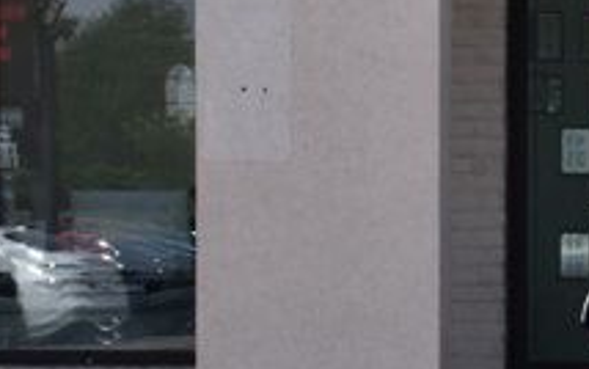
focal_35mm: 226
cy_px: 344
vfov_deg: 5.8
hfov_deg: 8.9
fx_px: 3637
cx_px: 1068
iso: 360
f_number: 11
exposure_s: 1/500
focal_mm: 31
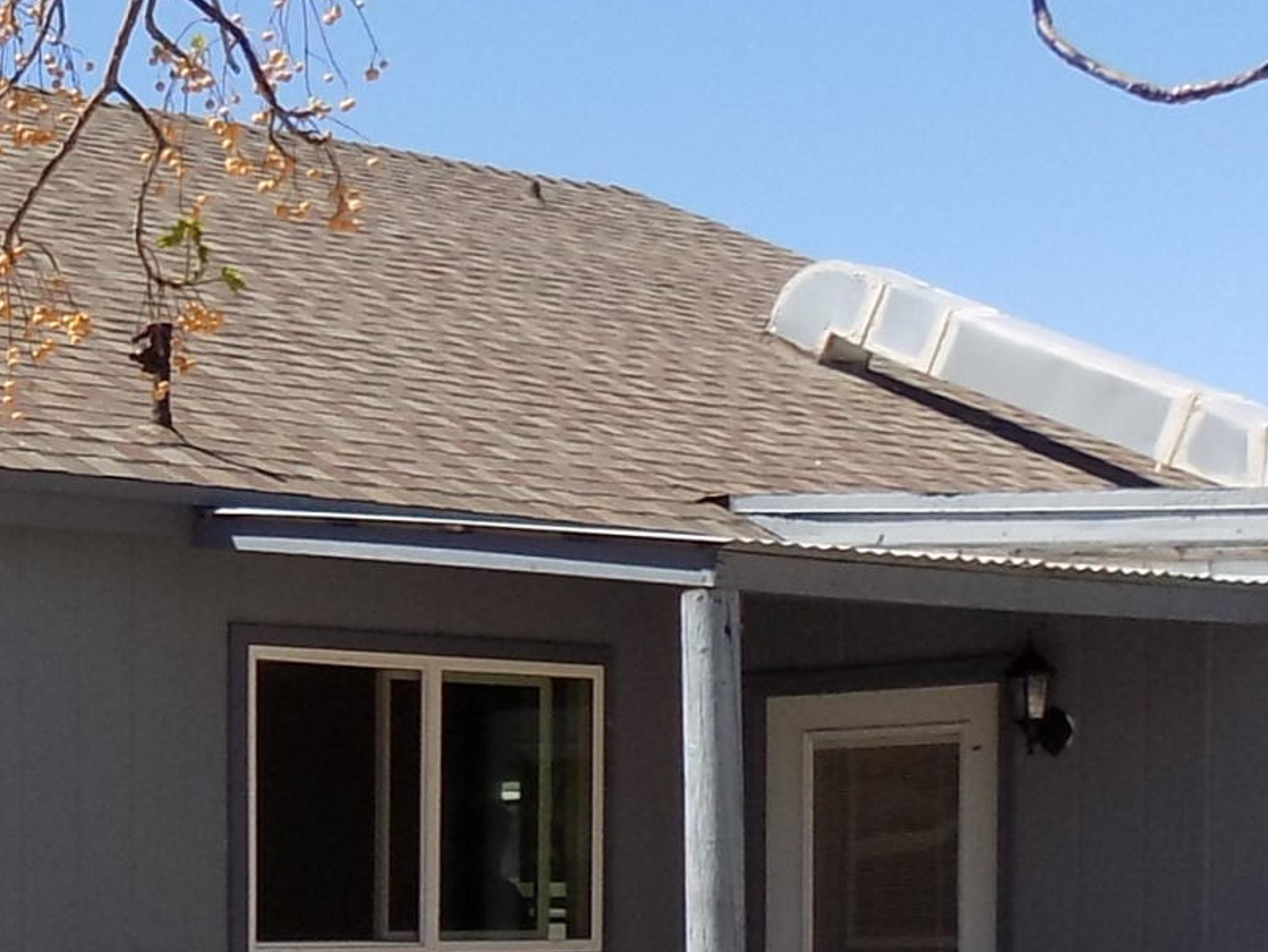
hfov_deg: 20.5
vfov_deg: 16.7
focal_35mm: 86
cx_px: -435
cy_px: 1011
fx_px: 3151
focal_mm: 4
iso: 80
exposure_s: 1/800
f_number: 3.1
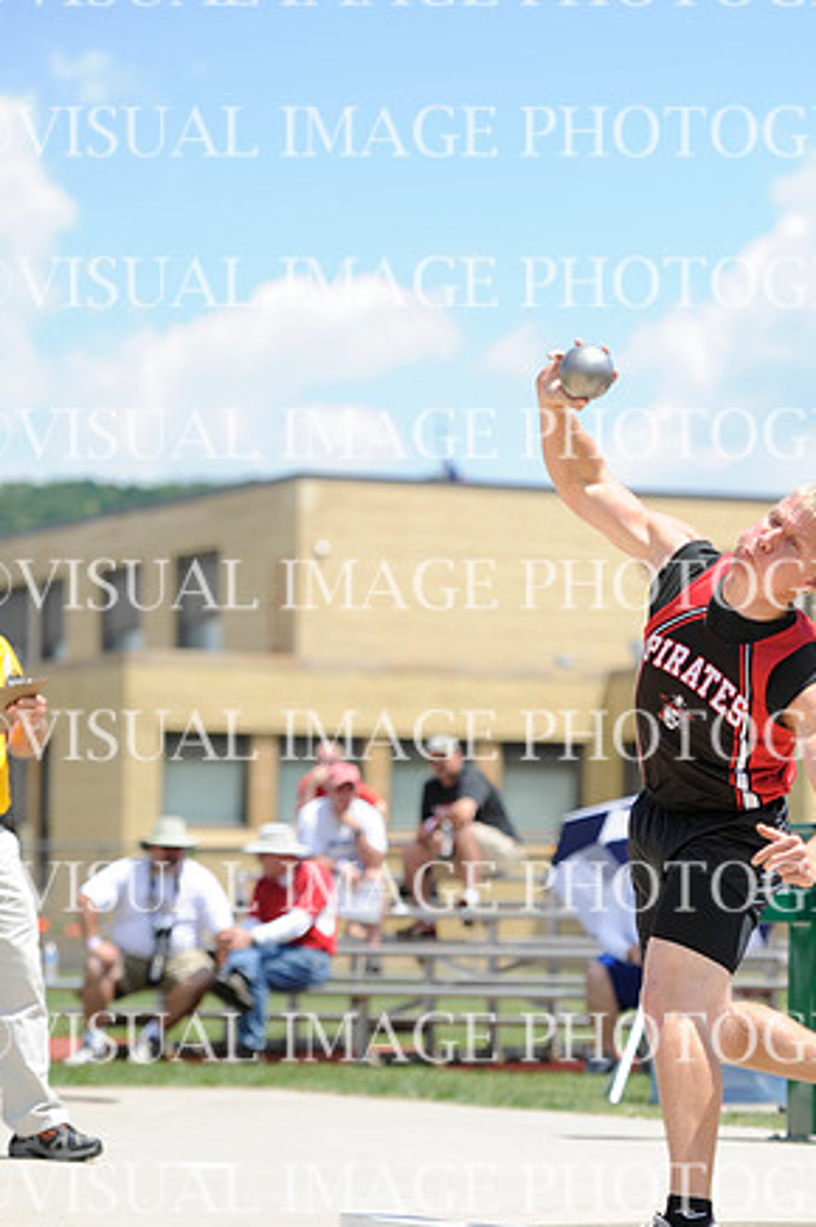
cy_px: 659
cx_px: 501
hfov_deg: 9.2
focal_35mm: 149
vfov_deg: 13.8
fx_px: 5074
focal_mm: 112
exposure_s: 1/2500
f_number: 2.8
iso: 250
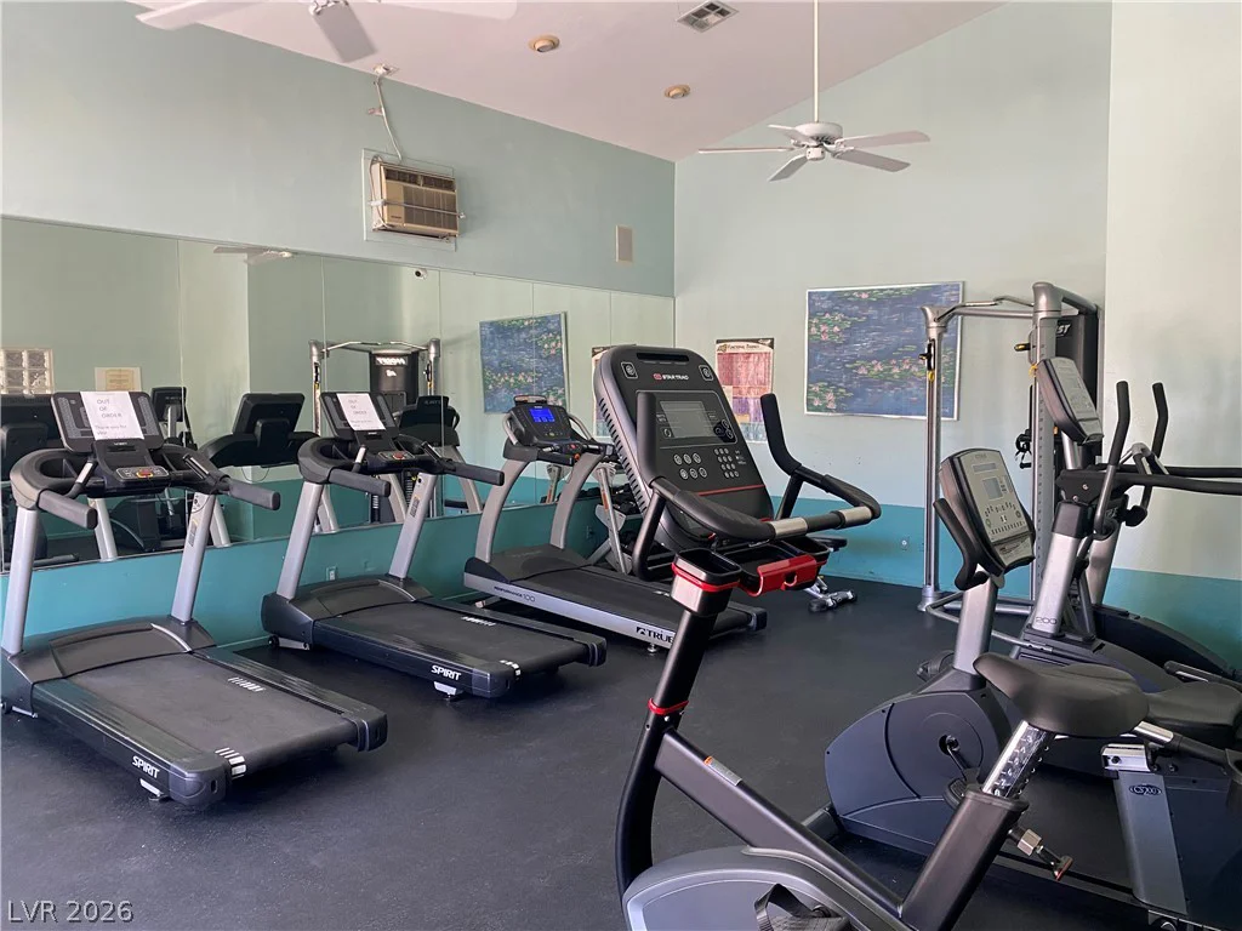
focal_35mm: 26
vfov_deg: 53.1
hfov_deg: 67.3
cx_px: 621
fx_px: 933
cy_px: 466
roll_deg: +0.1
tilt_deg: -4.1
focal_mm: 4.25
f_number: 1.8
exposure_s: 1/60
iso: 100
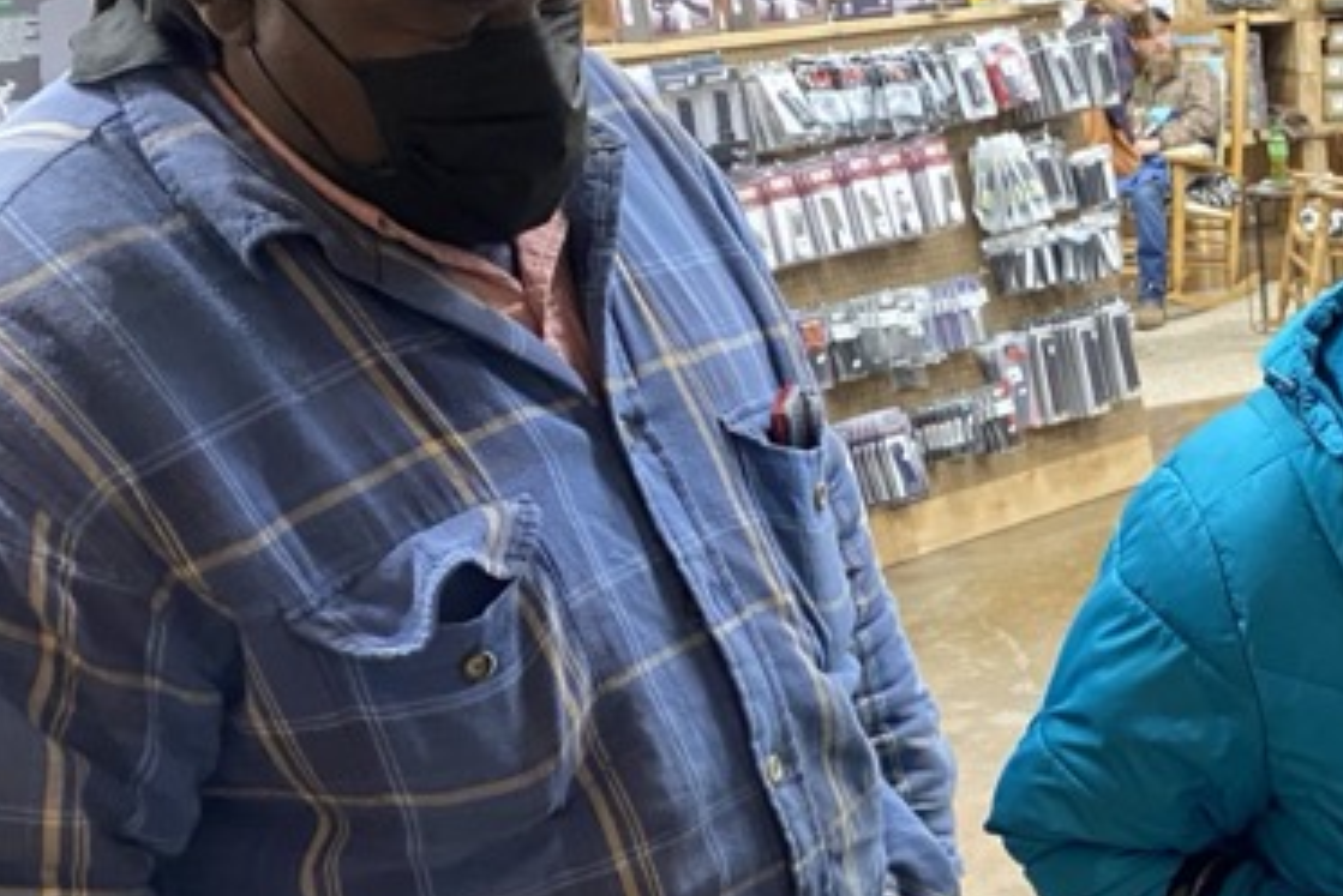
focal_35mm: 58
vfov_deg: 23.0
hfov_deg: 31.3
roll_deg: +2.9
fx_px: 2164
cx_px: 1411
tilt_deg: -18.4
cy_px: 756
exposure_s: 1/60
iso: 250
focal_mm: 4.25
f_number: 1.8
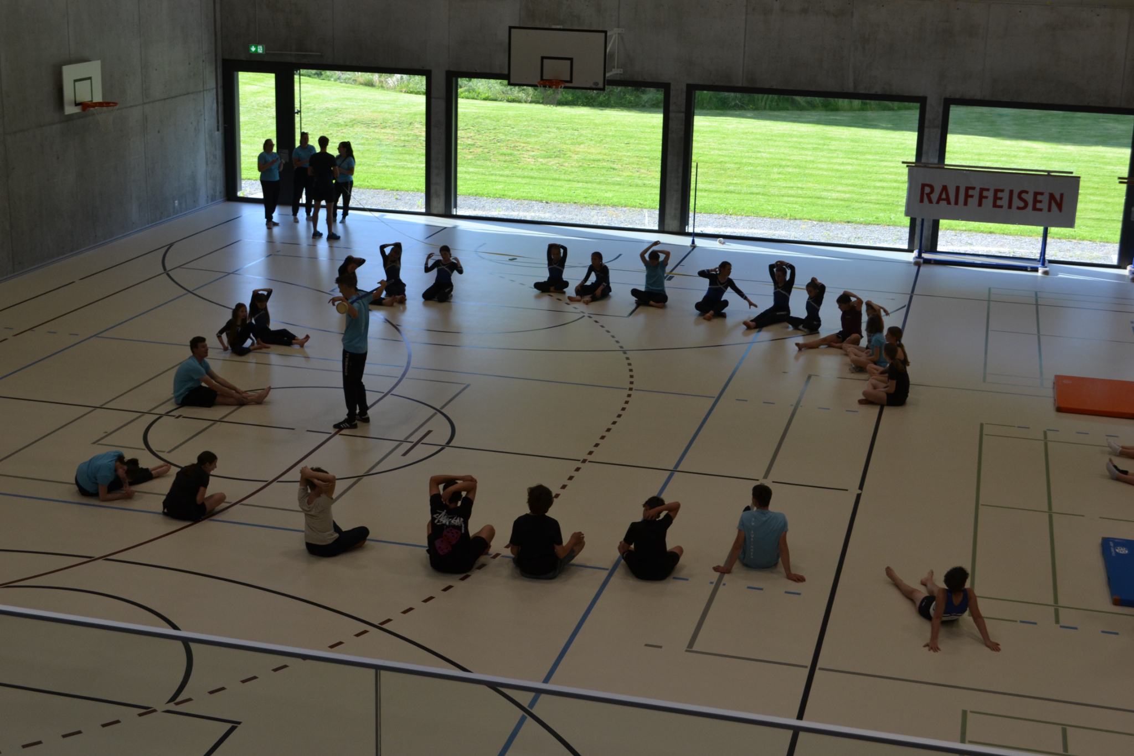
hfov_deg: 38.9
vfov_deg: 26.5
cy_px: 378
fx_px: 1606
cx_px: 567
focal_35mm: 51
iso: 400
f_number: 7.1
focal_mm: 34
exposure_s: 1/200
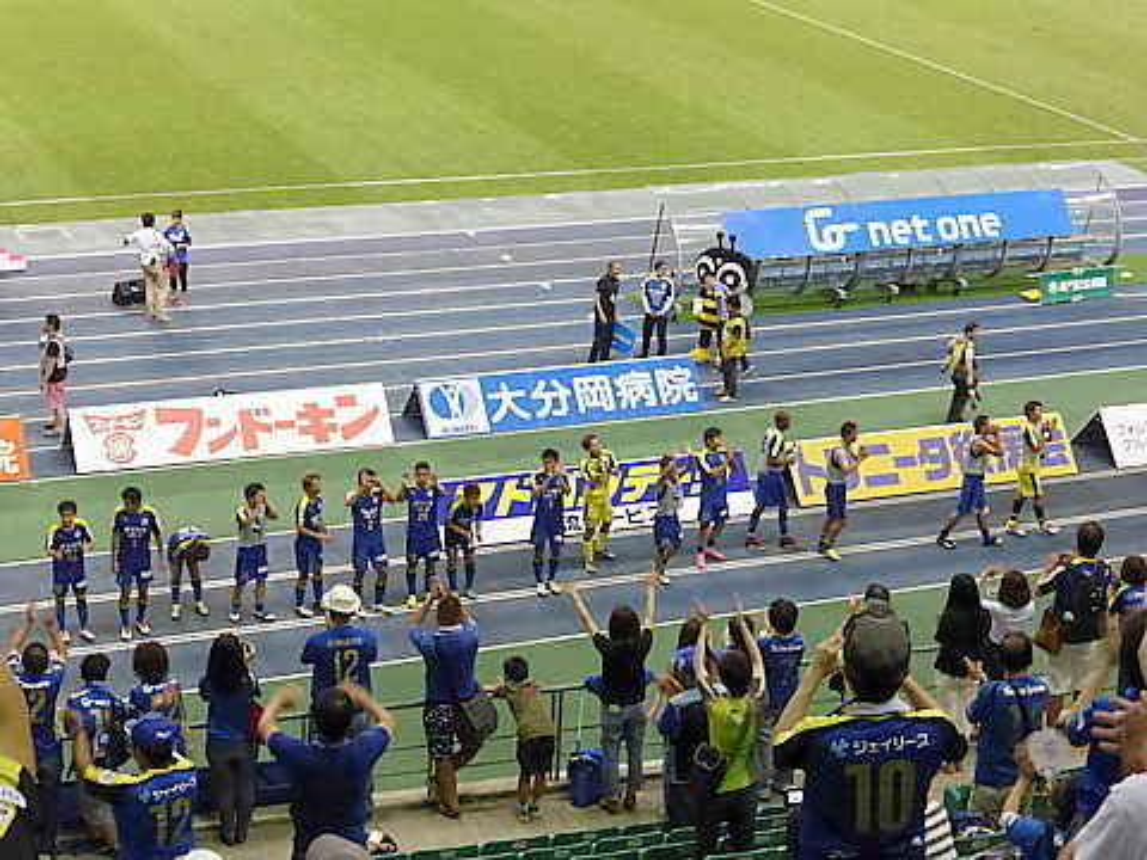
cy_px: 430
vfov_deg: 21.0
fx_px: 2319
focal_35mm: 70
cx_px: 574
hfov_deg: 27.8
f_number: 5
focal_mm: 12.5
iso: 800
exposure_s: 1/40
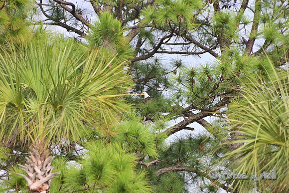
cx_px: 144
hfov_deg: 4.6
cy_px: 96
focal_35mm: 450
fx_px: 3613
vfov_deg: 3.1
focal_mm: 300
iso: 280
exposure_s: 1/500
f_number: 9
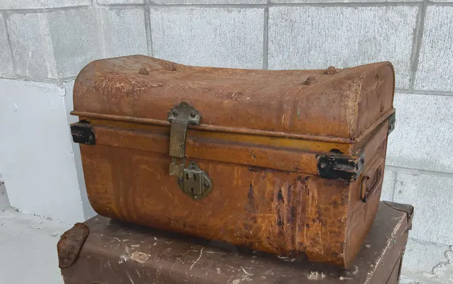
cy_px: 237
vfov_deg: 31.7
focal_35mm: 39
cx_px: 227
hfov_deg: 50.4
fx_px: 482
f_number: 2
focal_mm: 2.87
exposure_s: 1/100
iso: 160
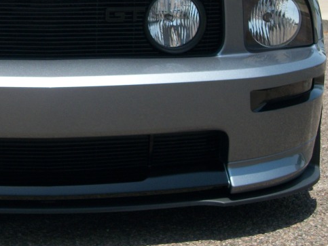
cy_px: 27
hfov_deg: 18.2
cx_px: 31
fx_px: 1004
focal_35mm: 106
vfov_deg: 13.8
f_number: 11.2
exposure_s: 1/125
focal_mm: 8.8
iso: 80
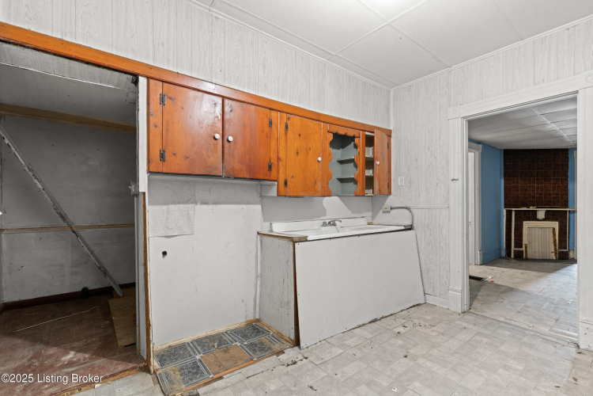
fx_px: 264
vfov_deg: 73.7
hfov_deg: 96.7
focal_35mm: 16
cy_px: 198
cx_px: 296
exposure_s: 6
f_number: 11
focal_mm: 16
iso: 400
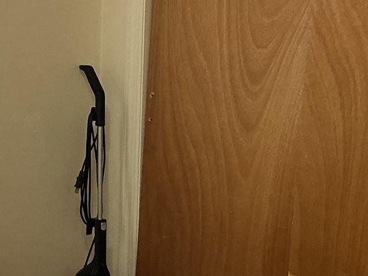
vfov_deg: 14.6
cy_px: 144
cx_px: 48
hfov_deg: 19.2
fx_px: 1074
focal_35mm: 101
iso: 100
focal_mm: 3
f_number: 1.8
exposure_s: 1/60
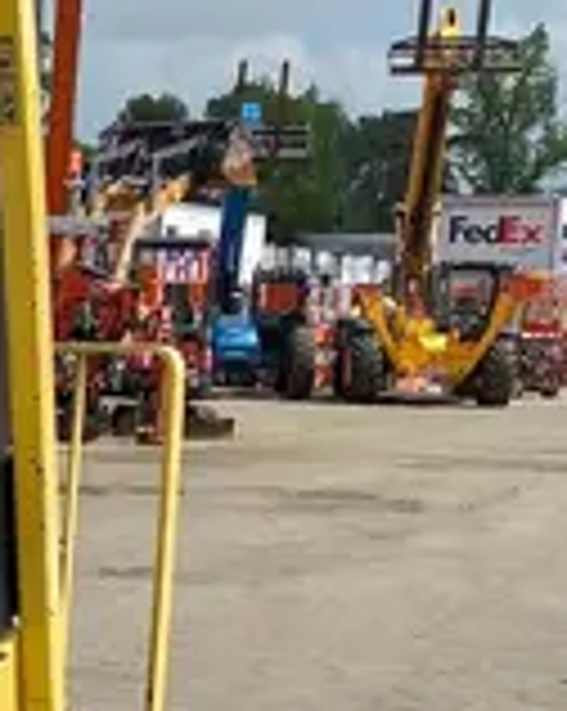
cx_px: -572
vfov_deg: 16.0
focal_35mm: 118
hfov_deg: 11.7
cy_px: 709
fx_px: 2480
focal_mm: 4.25
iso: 32
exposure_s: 1/2890
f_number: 1.8
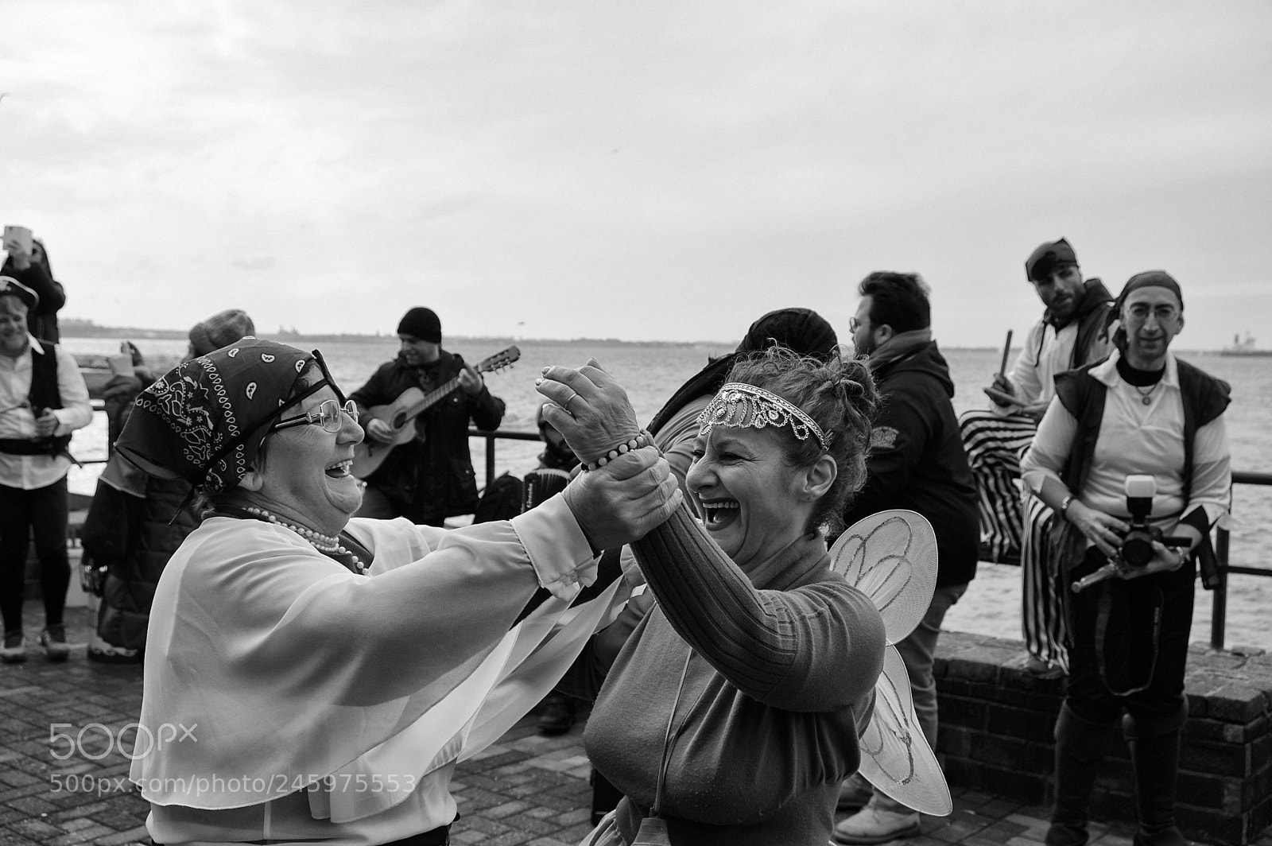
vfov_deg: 33.3
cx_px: 636
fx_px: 1412
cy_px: 423
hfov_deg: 48.5
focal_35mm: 40
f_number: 5.6
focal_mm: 26.5
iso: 500
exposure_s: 1/1000
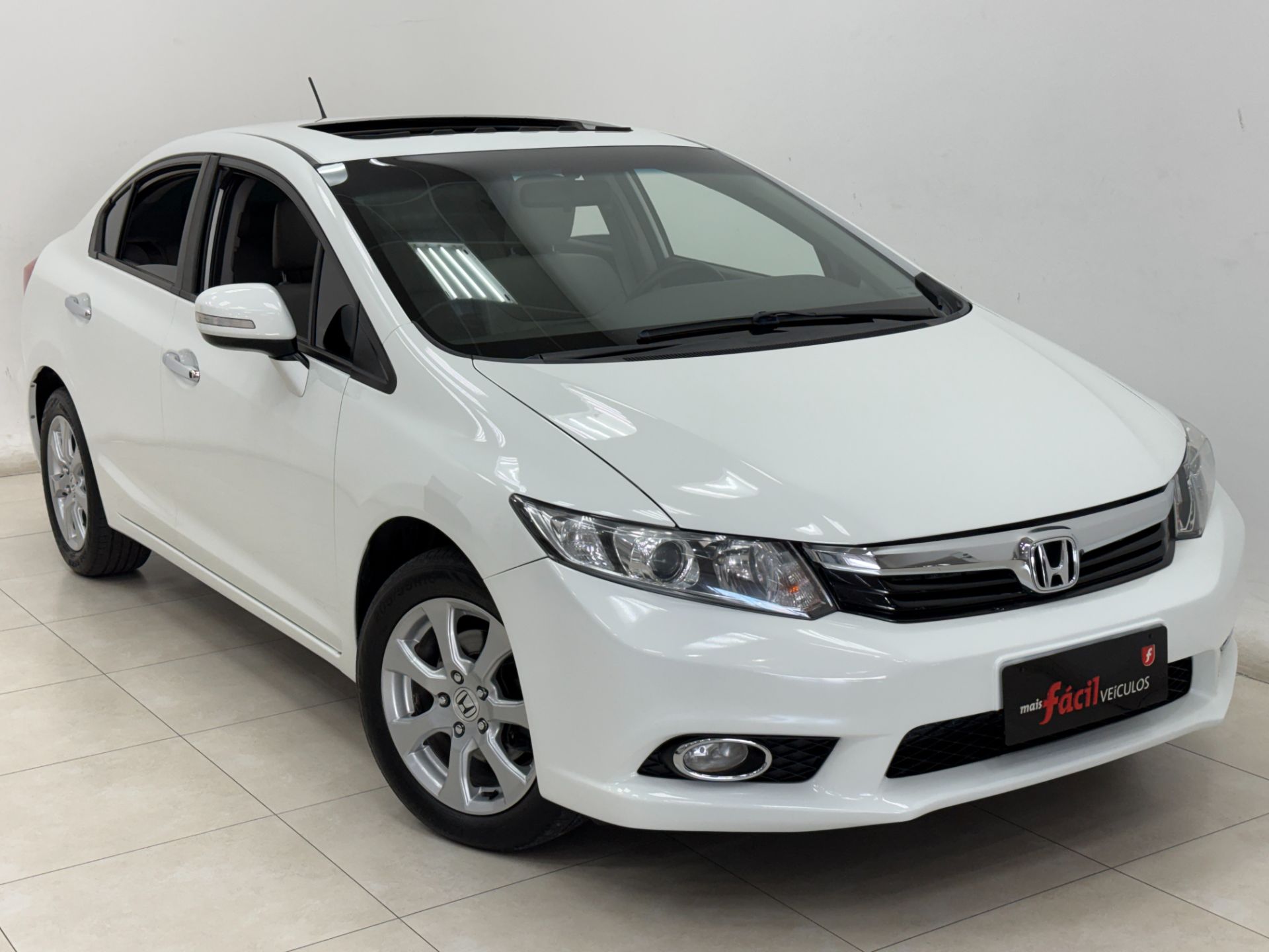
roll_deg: +1.6
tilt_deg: -11.5
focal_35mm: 48
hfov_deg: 39.7
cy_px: 476
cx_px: 634
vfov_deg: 30.3
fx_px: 1760
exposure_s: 1/120
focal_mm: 6.76
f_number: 1.78
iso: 100
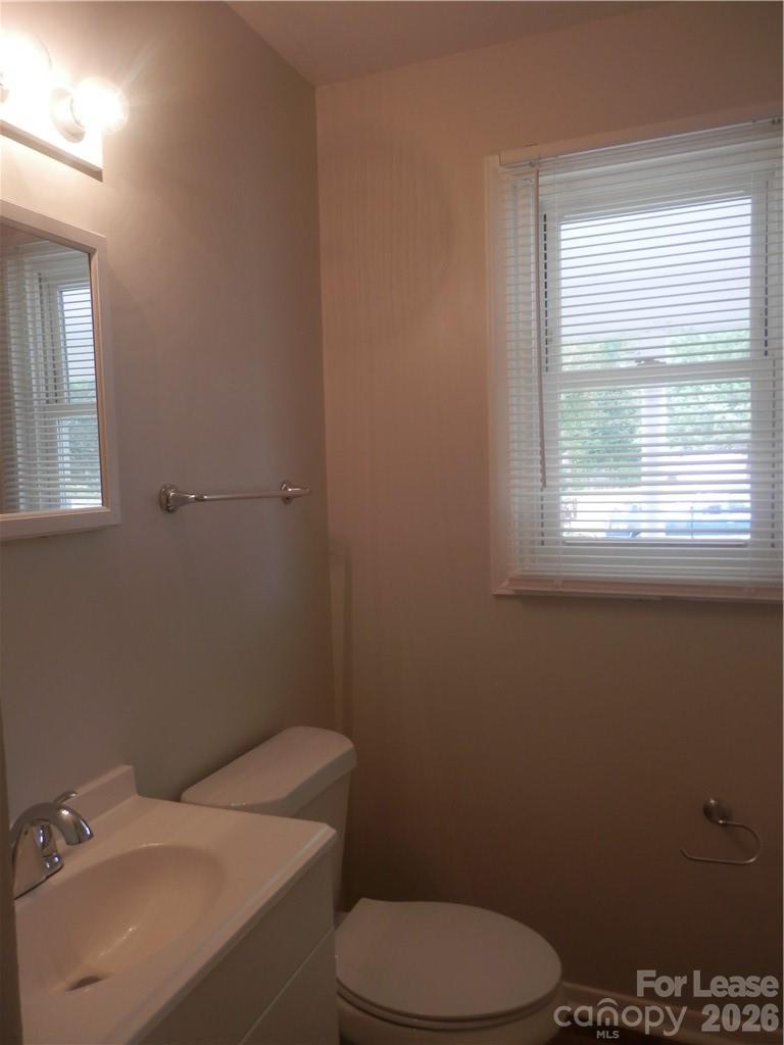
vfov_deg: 69.4
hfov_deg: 54.9
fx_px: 755
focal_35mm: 25
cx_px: 392
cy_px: 522
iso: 80
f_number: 3
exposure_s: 1/40
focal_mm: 4.5
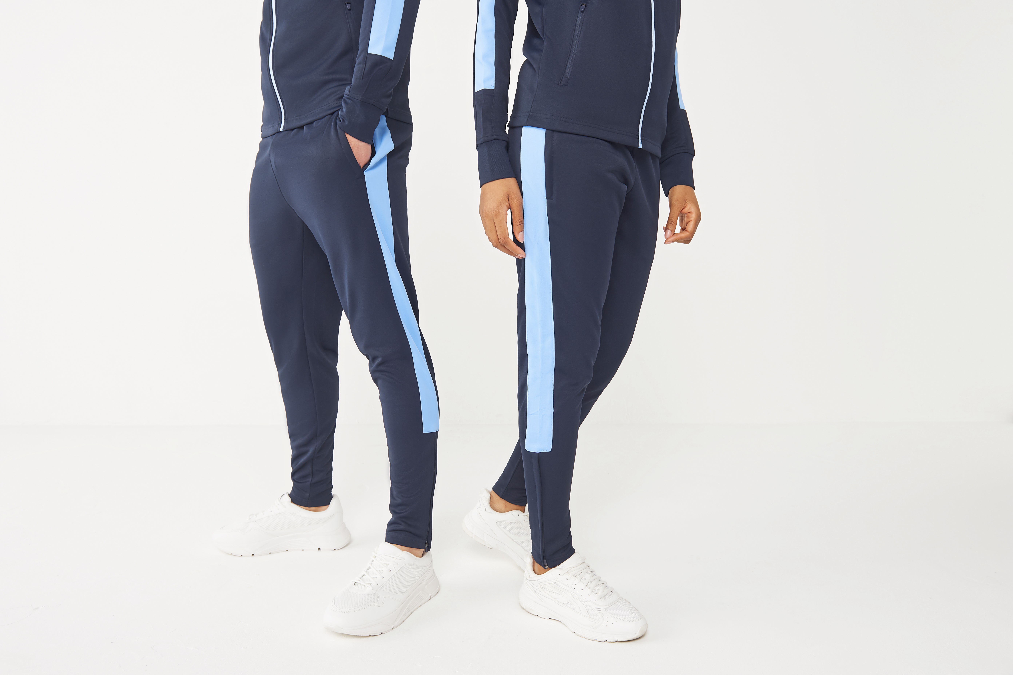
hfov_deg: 60.3
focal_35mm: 31
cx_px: 506
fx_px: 872
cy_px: 338
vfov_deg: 42.3
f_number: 8
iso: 320
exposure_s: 1/200
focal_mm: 31
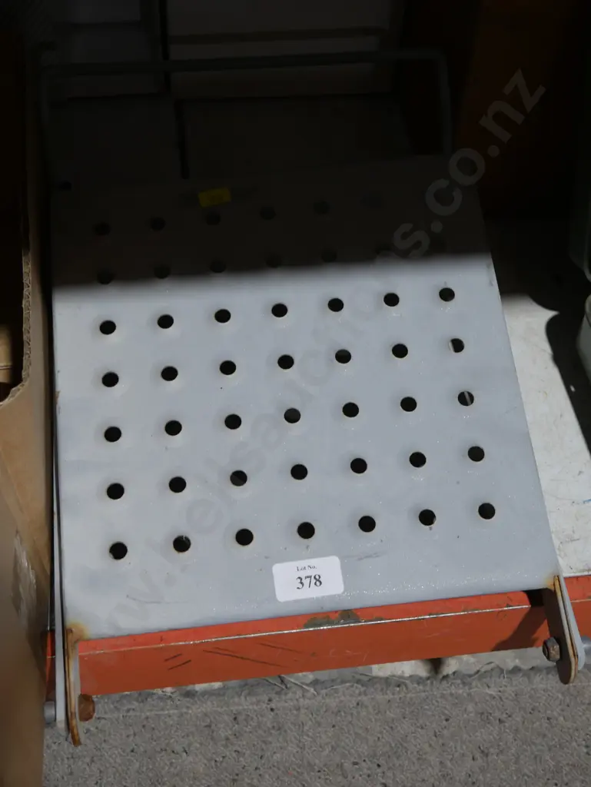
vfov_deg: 42.9
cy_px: 394
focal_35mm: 44
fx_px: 1001
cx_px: 296
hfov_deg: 32.9
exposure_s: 1/60
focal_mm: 22
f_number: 4.7
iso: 400
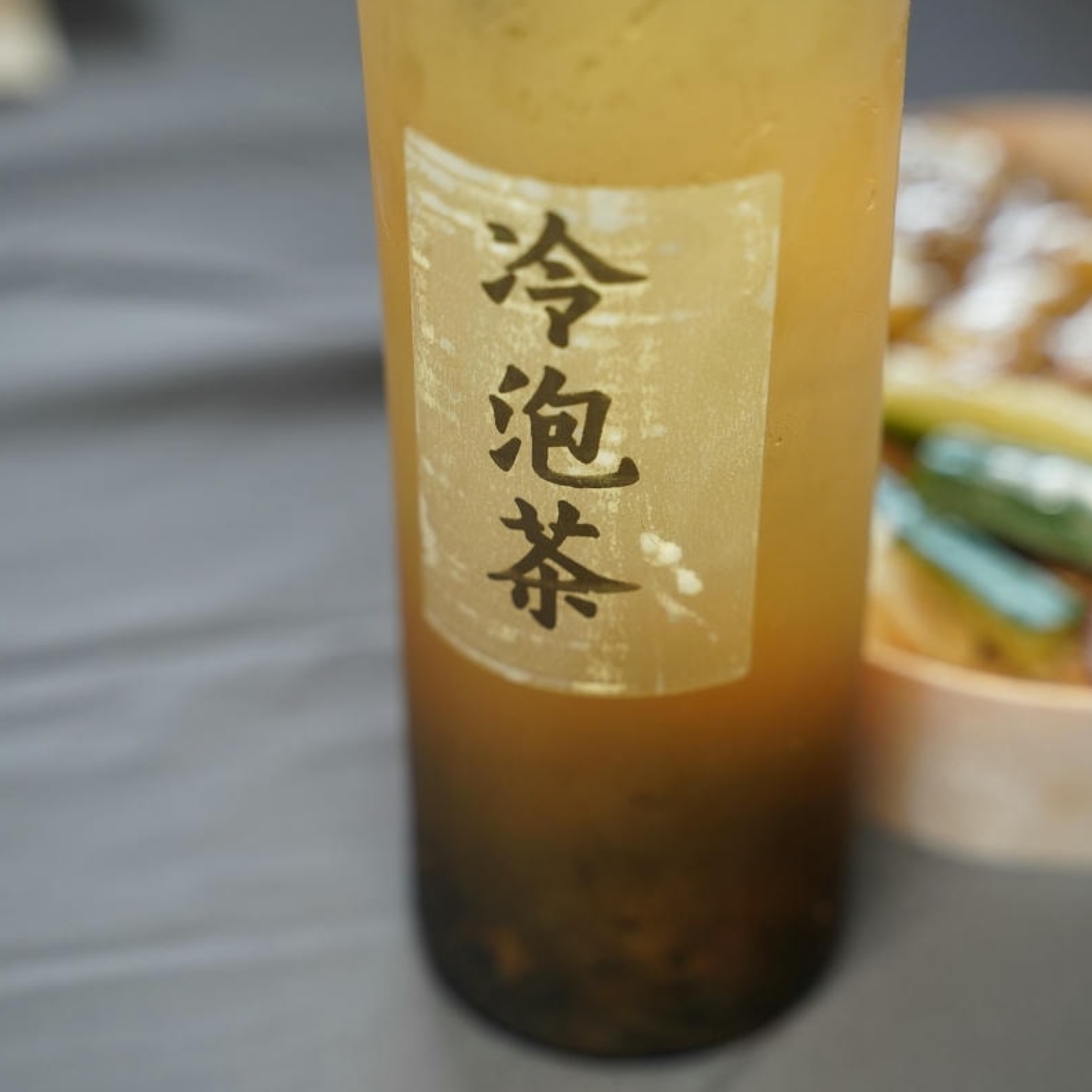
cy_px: 546
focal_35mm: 86
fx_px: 3069
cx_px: 677
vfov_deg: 20.2
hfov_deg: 20.1
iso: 640
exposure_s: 1/80
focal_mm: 67
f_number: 4
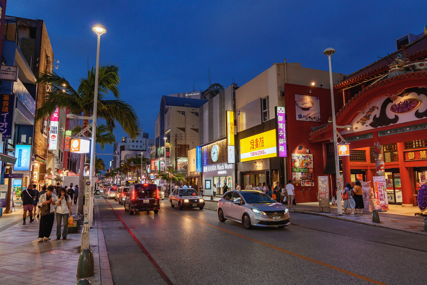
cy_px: 142
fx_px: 285
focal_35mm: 24
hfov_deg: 73.7
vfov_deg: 53.1
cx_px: 214
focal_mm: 24
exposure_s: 1/100
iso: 1600
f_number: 5.6
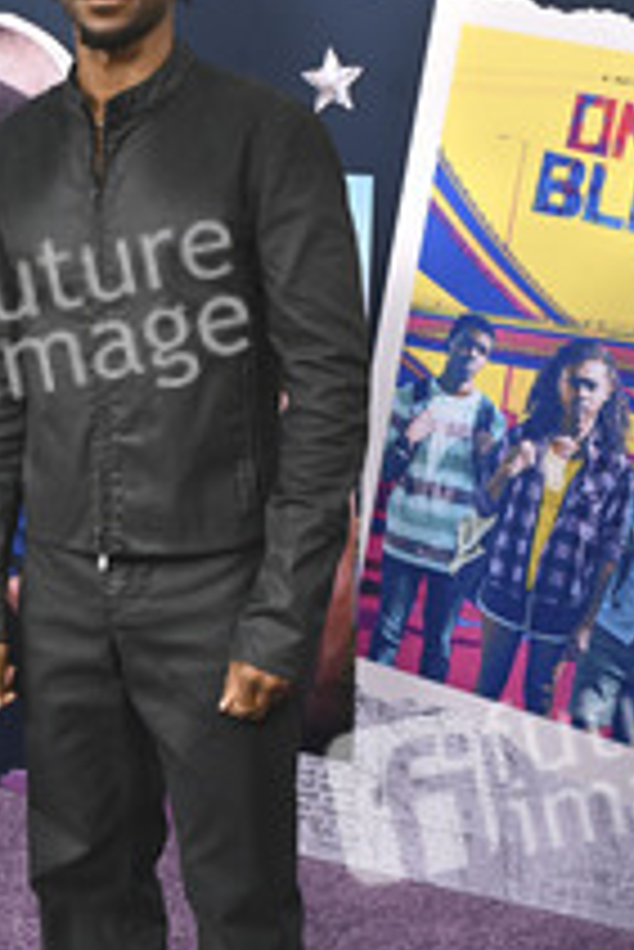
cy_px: 554
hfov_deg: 19.3
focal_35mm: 70
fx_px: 1846
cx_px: 148
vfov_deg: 28.8
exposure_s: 1/250
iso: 1000
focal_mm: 37
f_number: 5.6
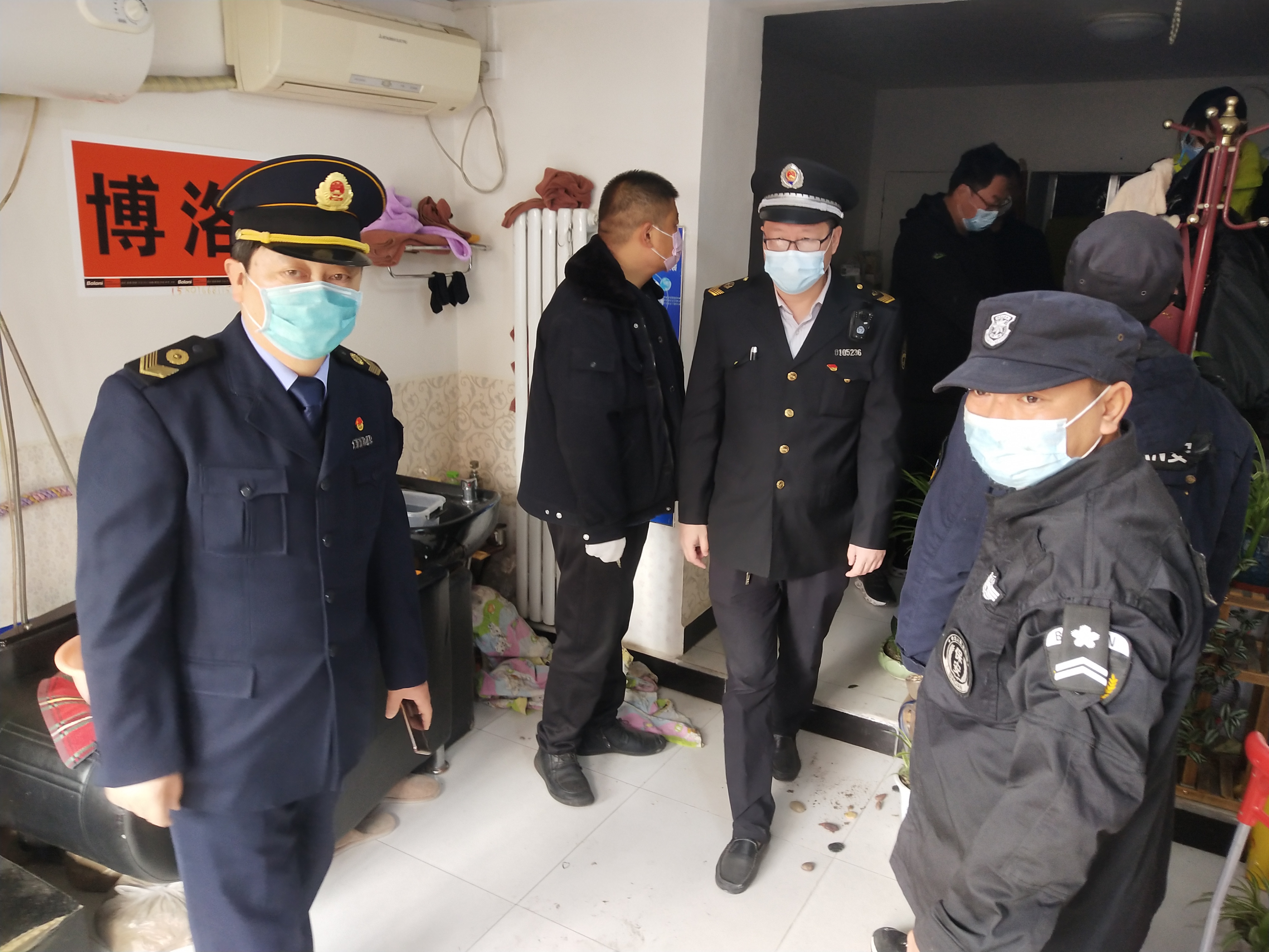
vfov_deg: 46.8
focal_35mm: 30
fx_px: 1100
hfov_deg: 60.0
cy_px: 476
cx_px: 634
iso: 218
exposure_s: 1/60
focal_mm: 3.95
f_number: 1.8
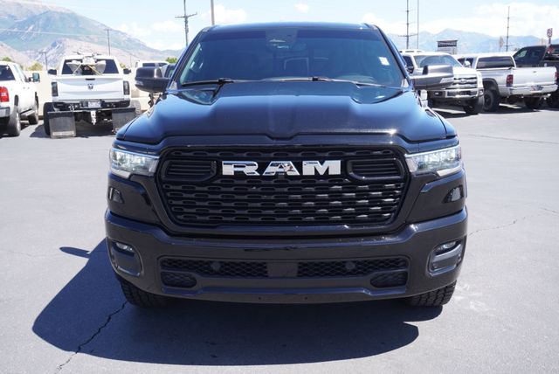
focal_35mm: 38
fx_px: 583
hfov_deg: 51.2
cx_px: 280
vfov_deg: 35.6
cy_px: 187
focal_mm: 25
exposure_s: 1/125
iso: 100
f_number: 6.3
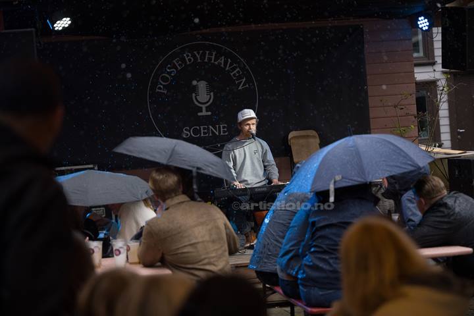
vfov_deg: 14.3
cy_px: 158
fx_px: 1264
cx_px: 237
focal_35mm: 96
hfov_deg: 21.2
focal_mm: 96
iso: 1000
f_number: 2.8
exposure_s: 1/800
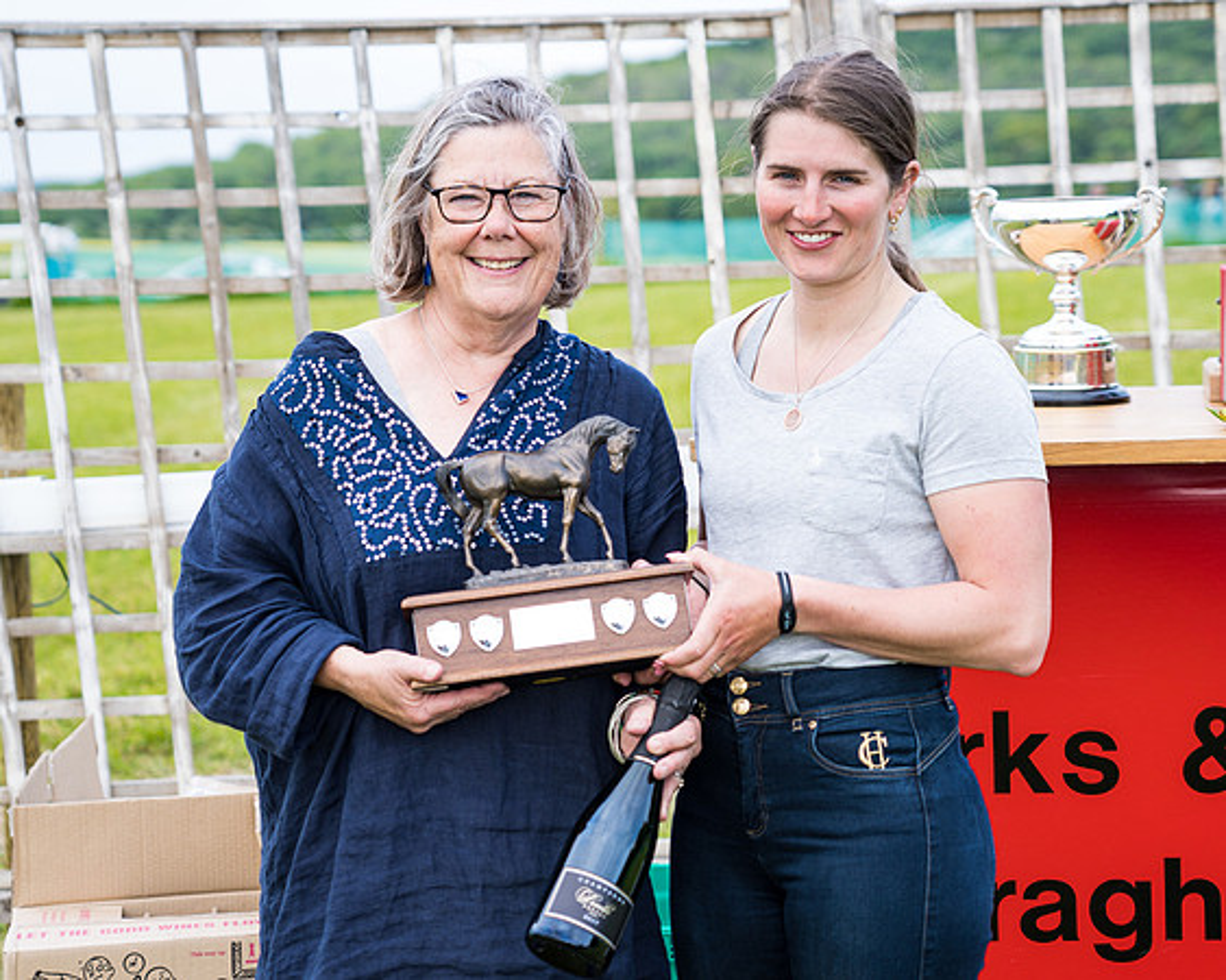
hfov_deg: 19.8
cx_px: 624
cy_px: 483
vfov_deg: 15.9
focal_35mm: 97
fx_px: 3504
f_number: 4
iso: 50
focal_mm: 74
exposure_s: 1/100
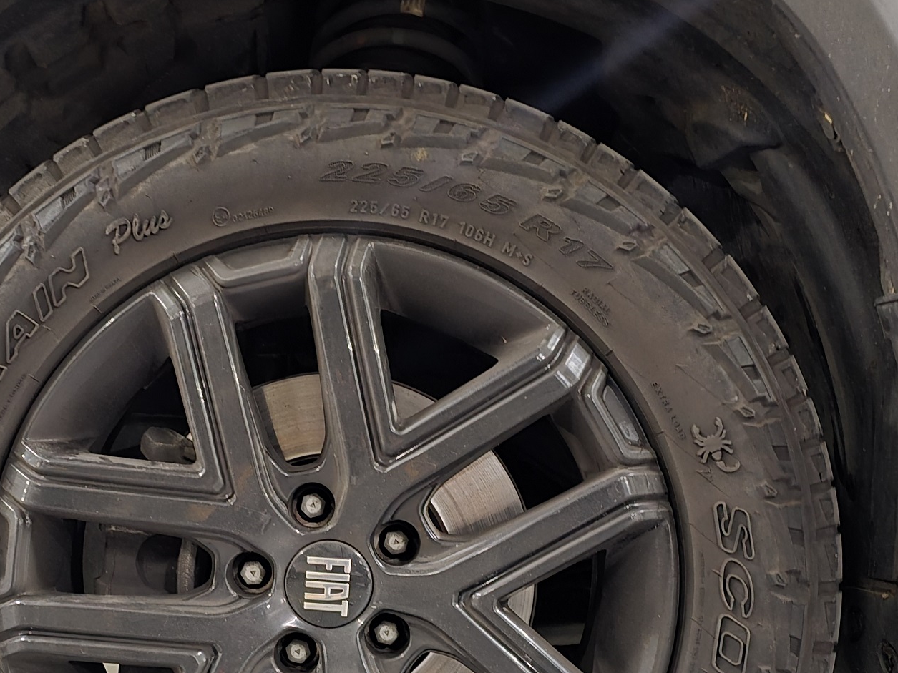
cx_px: 318
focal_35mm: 44
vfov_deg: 31.8
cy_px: 562
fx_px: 1141
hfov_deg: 42.5
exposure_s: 1/12
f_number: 1.7
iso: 3200
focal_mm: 6.3
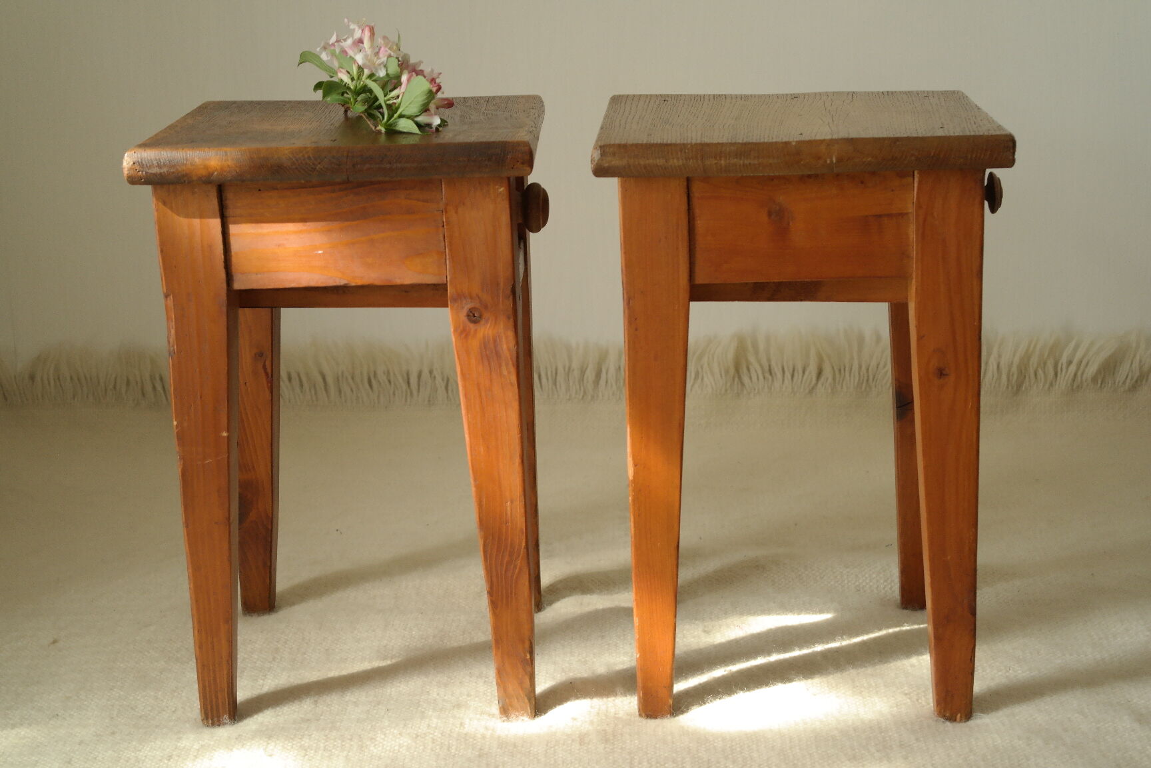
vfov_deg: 19.7
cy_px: 384
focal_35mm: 69
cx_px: 576
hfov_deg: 29.2
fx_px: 2206
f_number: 5.6
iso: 800
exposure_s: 1/30
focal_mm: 45
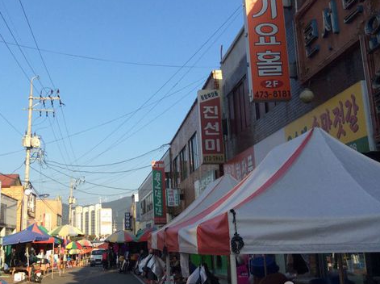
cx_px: 122
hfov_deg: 38.5
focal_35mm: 49
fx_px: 537
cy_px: 123
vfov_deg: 29.6
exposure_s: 1/986
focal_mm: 3.3
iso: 32
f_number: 2.4
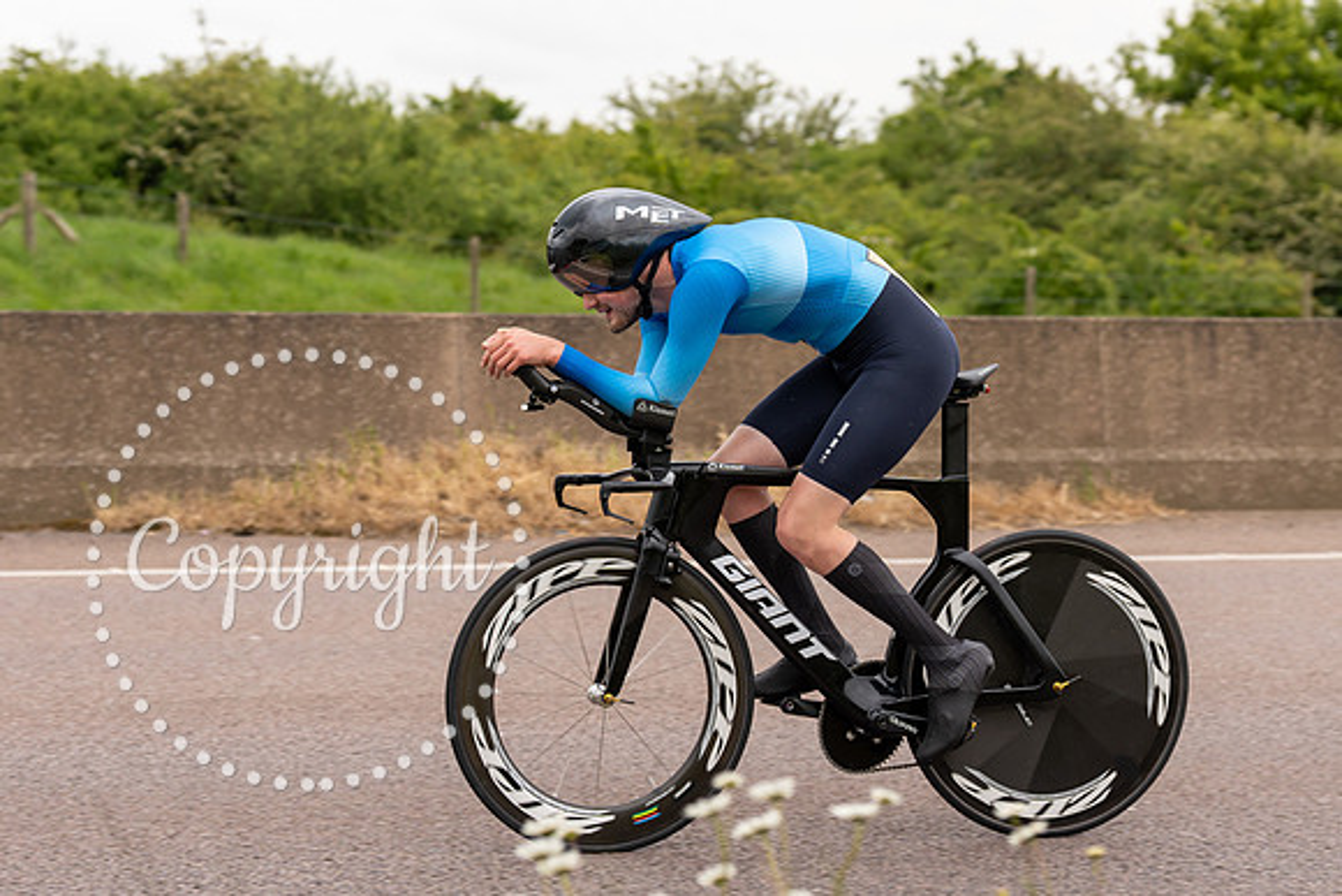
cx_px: 701
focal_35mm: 97
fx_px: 3626
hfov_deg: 21.0
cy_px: 335
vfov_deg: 14.1
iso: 250
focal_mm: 70
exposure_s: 1/1000
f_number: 3.5
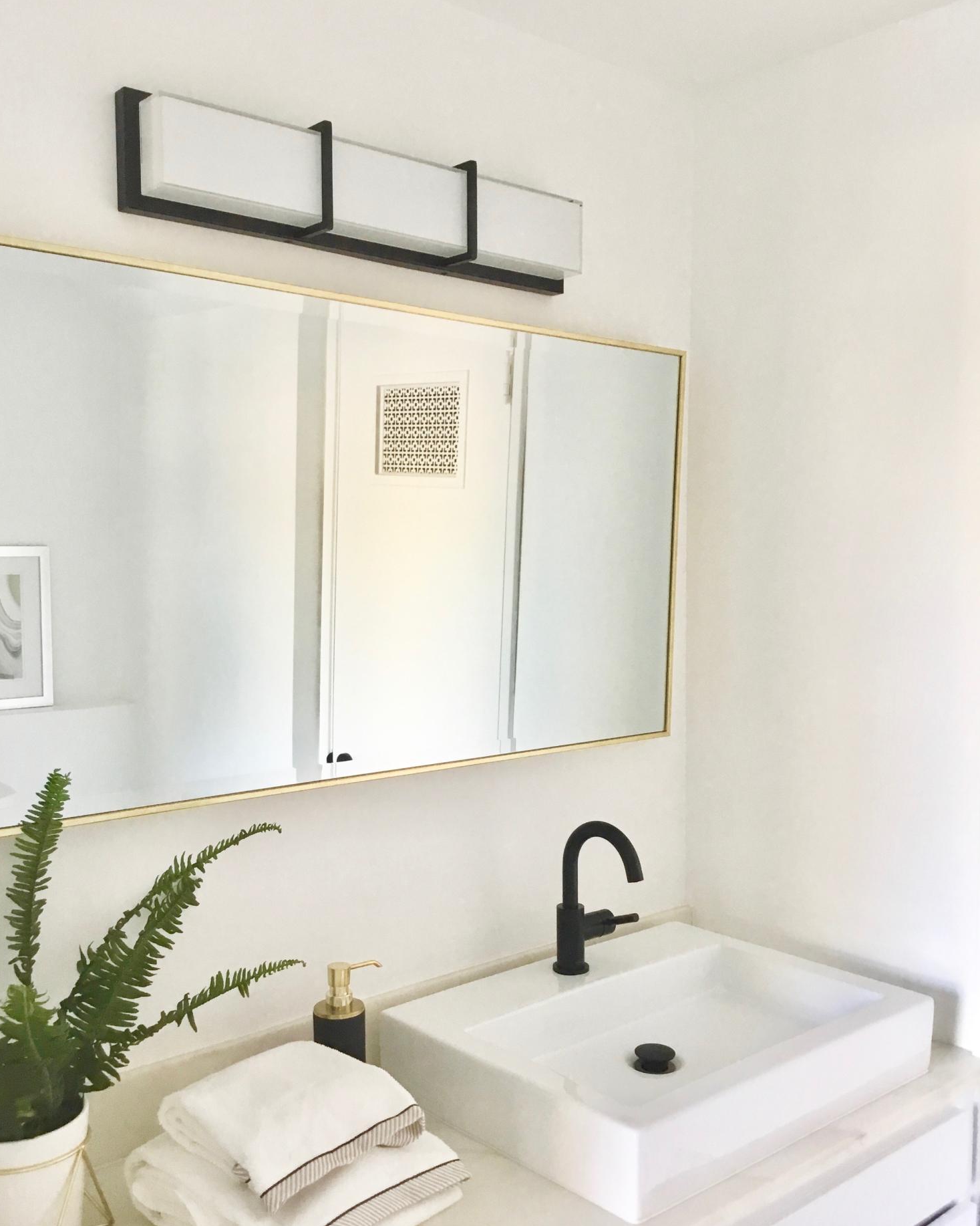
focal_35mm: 33
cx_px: 484
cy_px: 655
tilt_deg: -5.6
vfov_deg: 54.2
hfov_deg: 44.5
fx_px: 1197
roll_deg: +0.3
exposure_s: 1/30
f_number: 2.4
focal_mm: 3.3
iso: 64
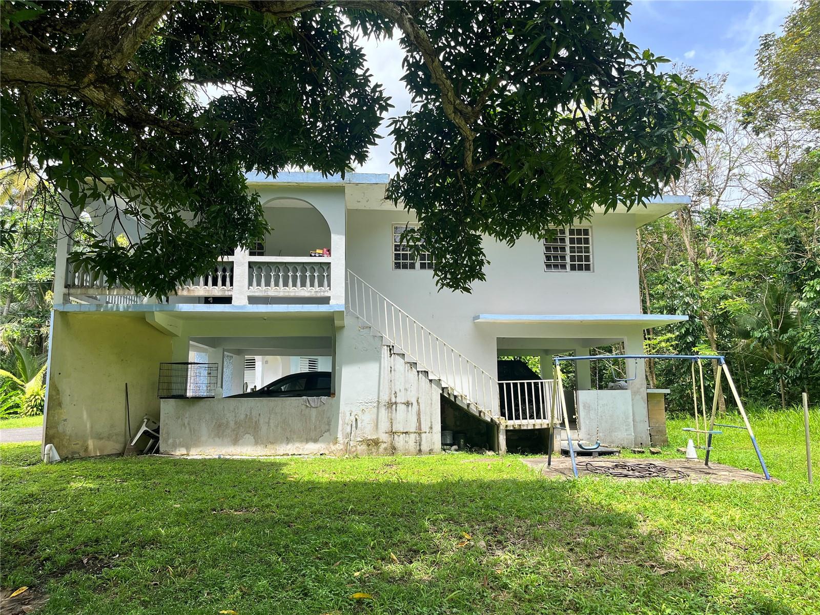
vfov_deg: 53.1
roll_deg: +0.7
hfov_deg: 67.3
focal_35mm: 26
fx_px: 616
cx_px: 410
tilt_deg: +8.5
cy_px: 308
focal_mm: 5.1
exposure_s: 1/1266
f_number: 1.6
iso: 50
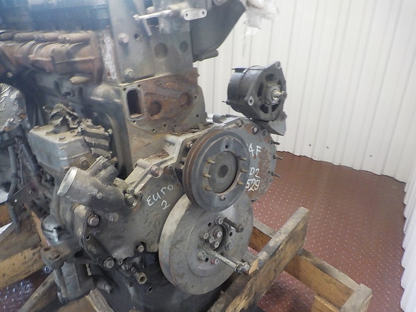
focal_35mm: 30
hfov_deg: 60.0
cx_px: 208
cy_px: 156
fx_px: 361
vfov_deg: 46.8
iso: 360
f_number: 3.3
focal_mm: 4.1
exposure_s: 1/30
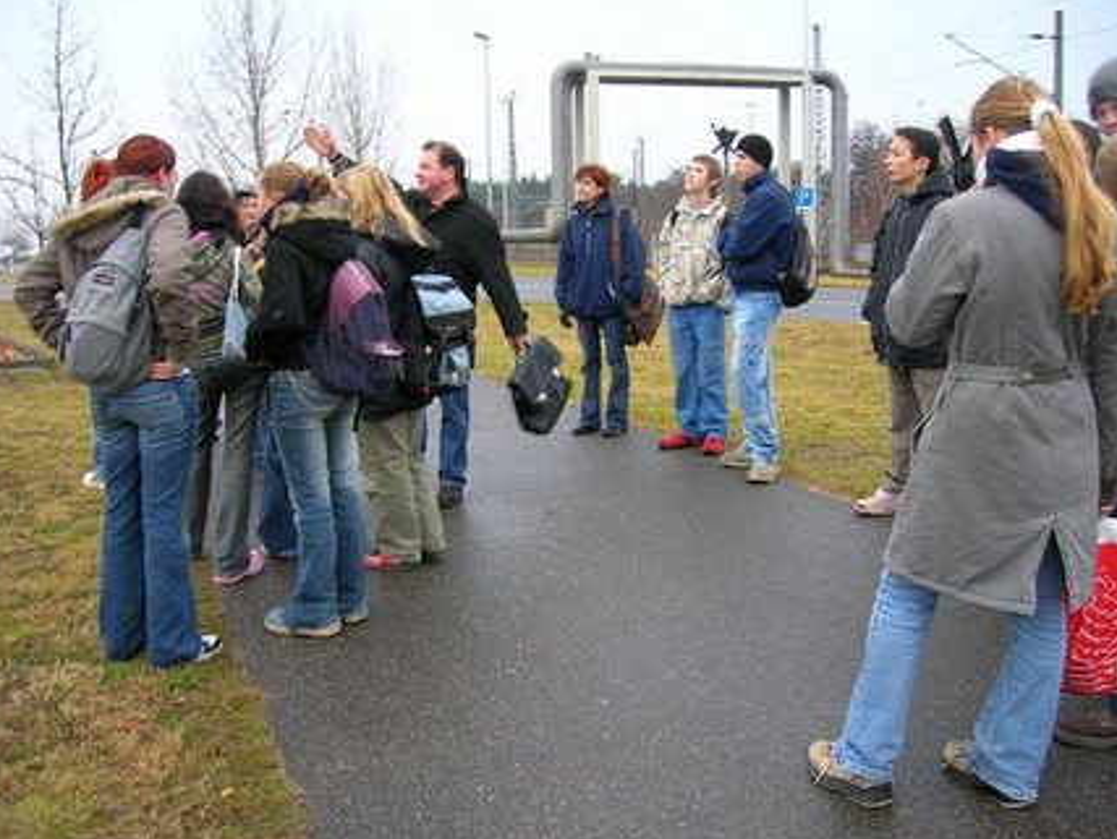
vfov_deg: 40.8
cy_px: 421
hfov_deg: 52.6
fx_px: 1130
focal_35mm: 35
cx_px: 547
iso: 50
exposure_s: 1/12.2
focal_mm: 5.7
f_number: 2.9
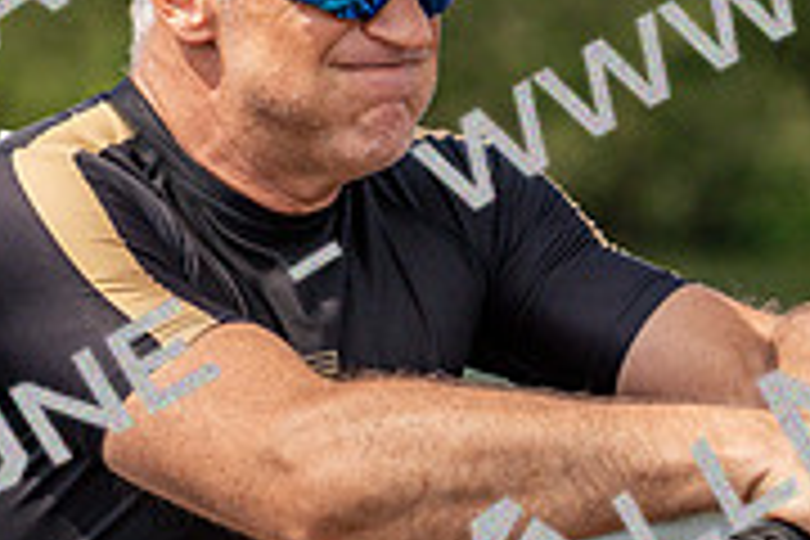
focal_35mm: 643
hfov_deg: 3.2
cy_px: 286
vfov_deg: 2.1
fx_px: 14466
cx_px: 86
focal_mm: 200
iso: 320
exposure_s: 1/1600
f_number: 5.6
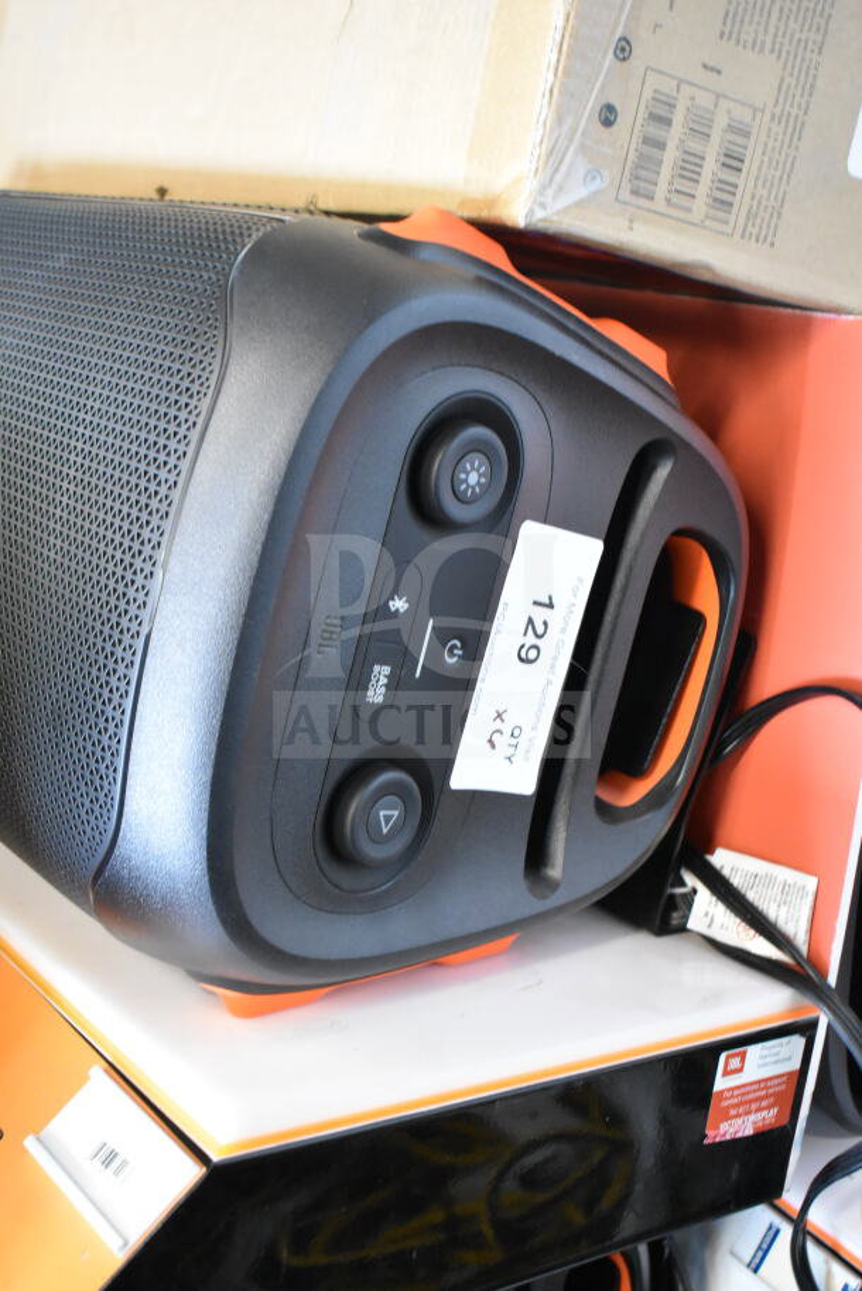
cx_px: 431
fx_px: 1615
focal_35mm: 45
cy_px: 646
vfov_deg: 43.6
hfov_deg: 29.9
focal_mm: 30
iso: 3600
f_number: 4.2
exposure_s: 1/50
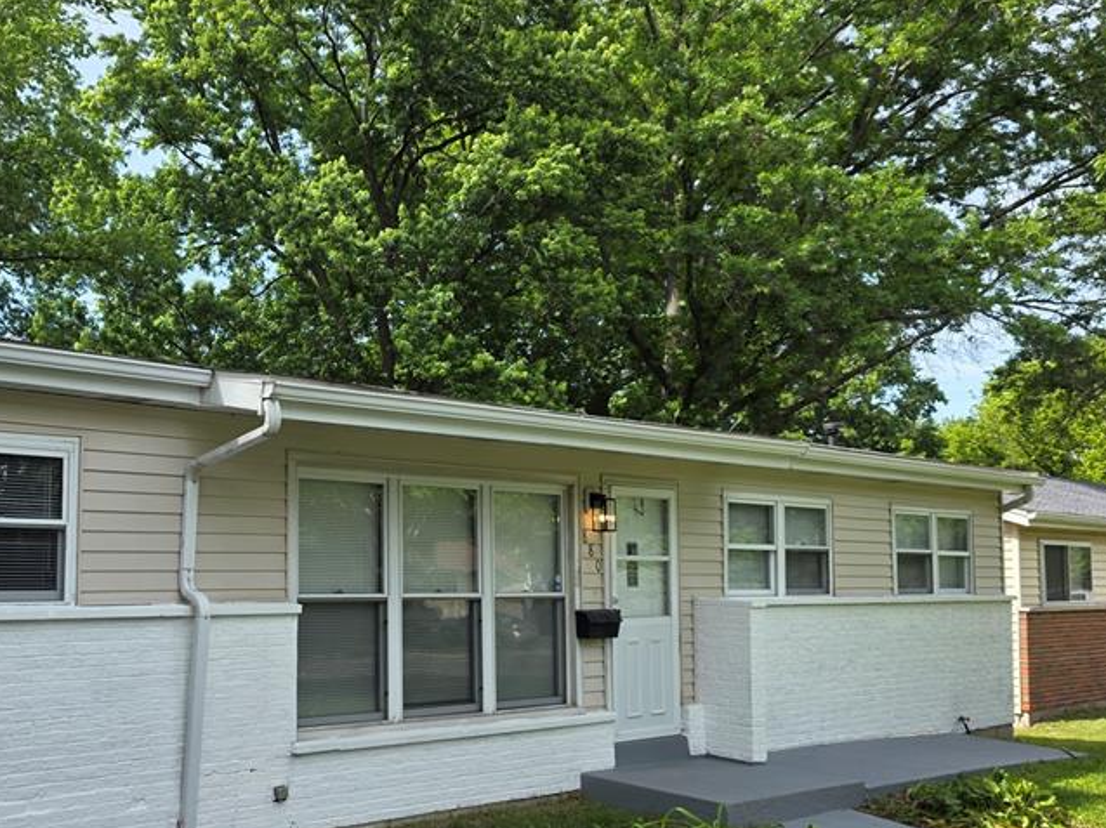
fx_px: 1182
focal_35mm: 37
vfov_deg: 38.5
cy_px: 495
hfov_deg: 47.8
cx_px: 243
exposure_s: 1/2043
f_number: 1.7
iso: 80
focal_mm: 6.3
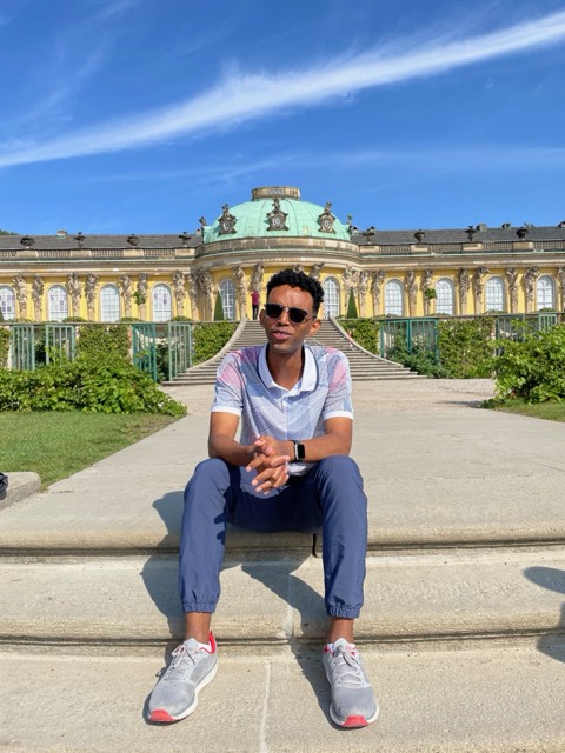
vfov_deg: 67.3
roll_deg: +1.5
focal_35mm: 26
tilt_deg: +0.5
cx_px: 282
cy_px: 376
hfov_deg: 53.1
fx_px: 566
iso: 32
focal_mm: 4.2
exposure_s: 1/4132
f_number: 1.6
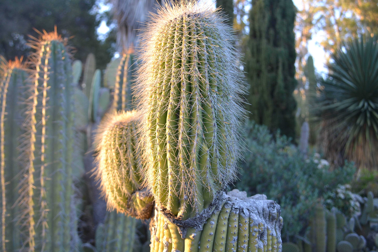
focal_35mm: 27
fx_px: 283
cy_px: 126
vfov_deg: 47.9
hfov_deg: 67.4
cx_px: 189
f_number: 4
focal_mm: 18
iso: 400
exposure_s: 1/80
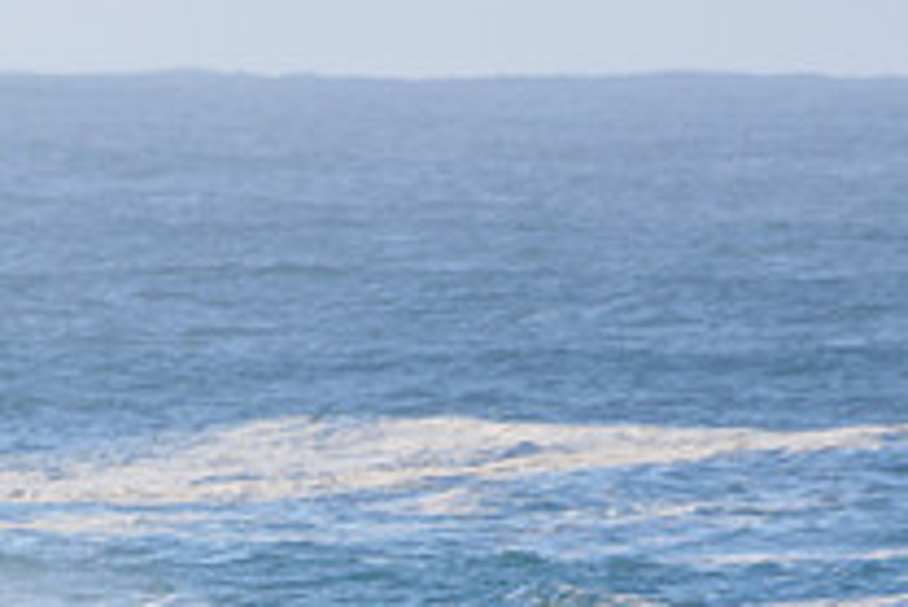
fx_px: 40105
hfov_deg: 1.3
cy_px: 828
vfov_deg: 0.9
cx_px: -271
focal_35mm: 1589
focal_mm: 380
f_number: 5.6
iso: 320
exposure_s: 1/2000
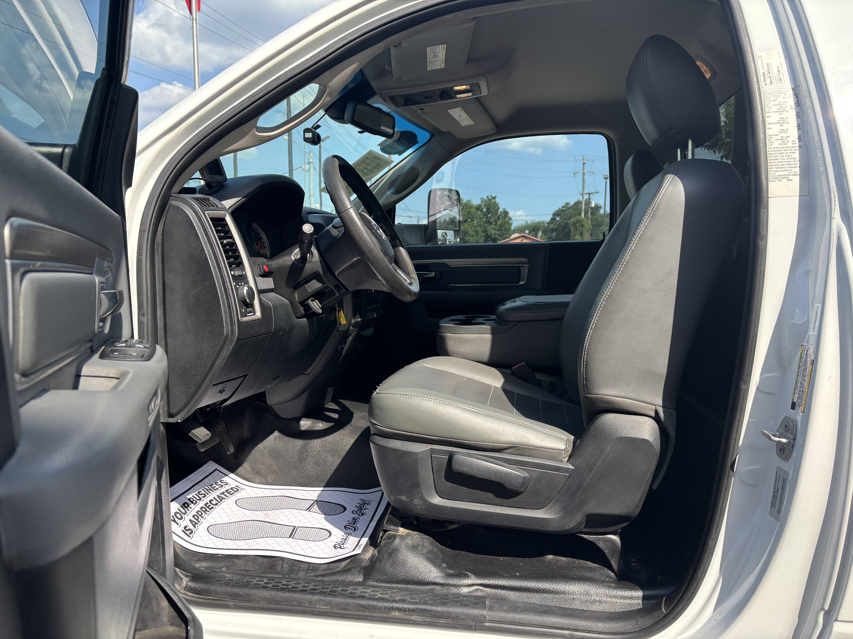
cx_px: 426
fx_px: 641
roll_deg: -1.0
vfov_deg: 53.1
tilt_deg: -6.0
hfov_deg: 67.3
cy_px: 320
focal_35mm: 26
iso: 50
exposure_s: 1/978
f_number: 1.6
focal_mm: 5.96
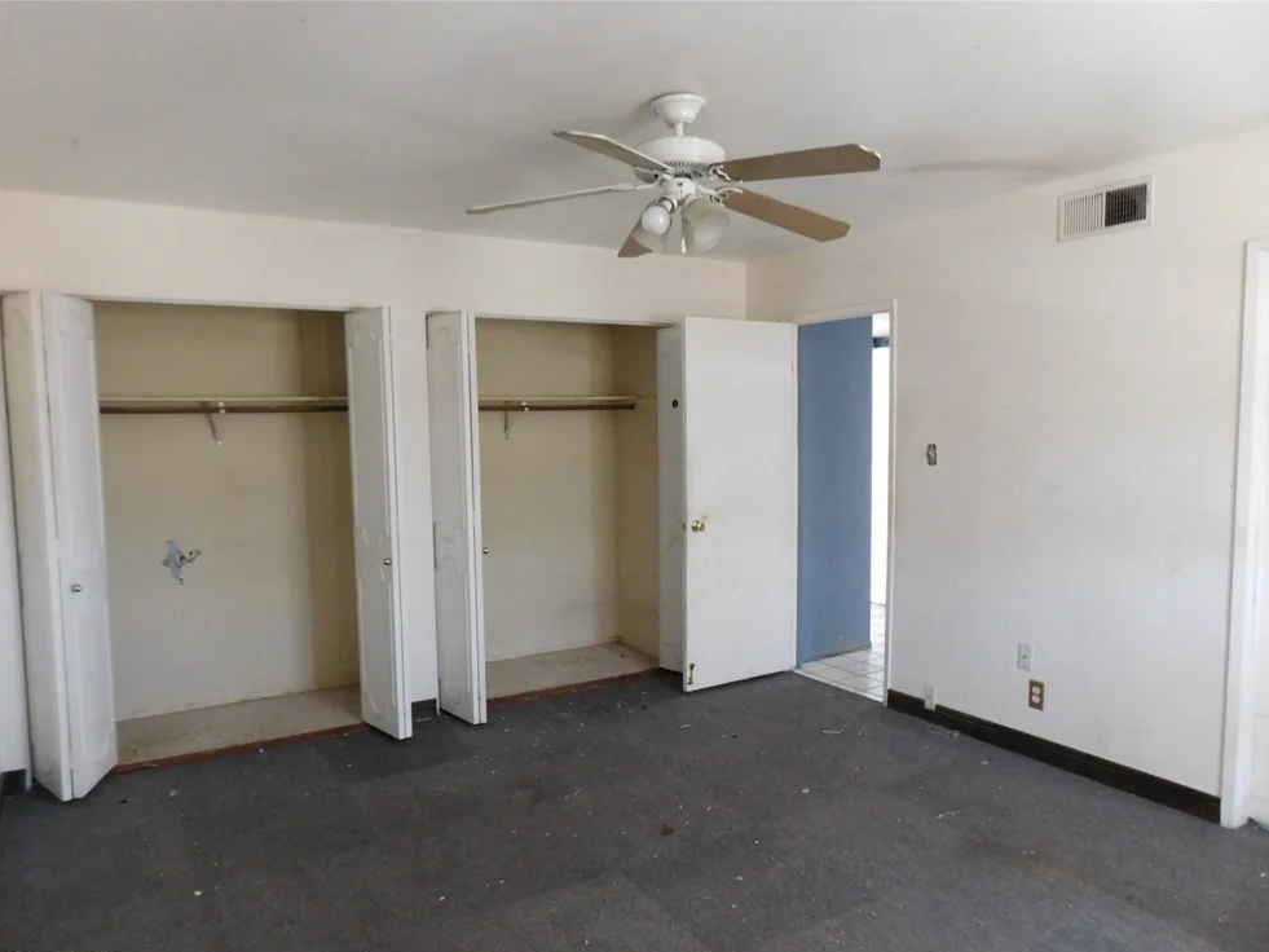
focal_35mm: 24
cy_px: 495
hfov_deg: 71.6
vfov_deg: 56.8
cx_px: 639
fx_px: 880
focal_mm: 4
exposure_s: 1/8
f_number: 3
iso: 450
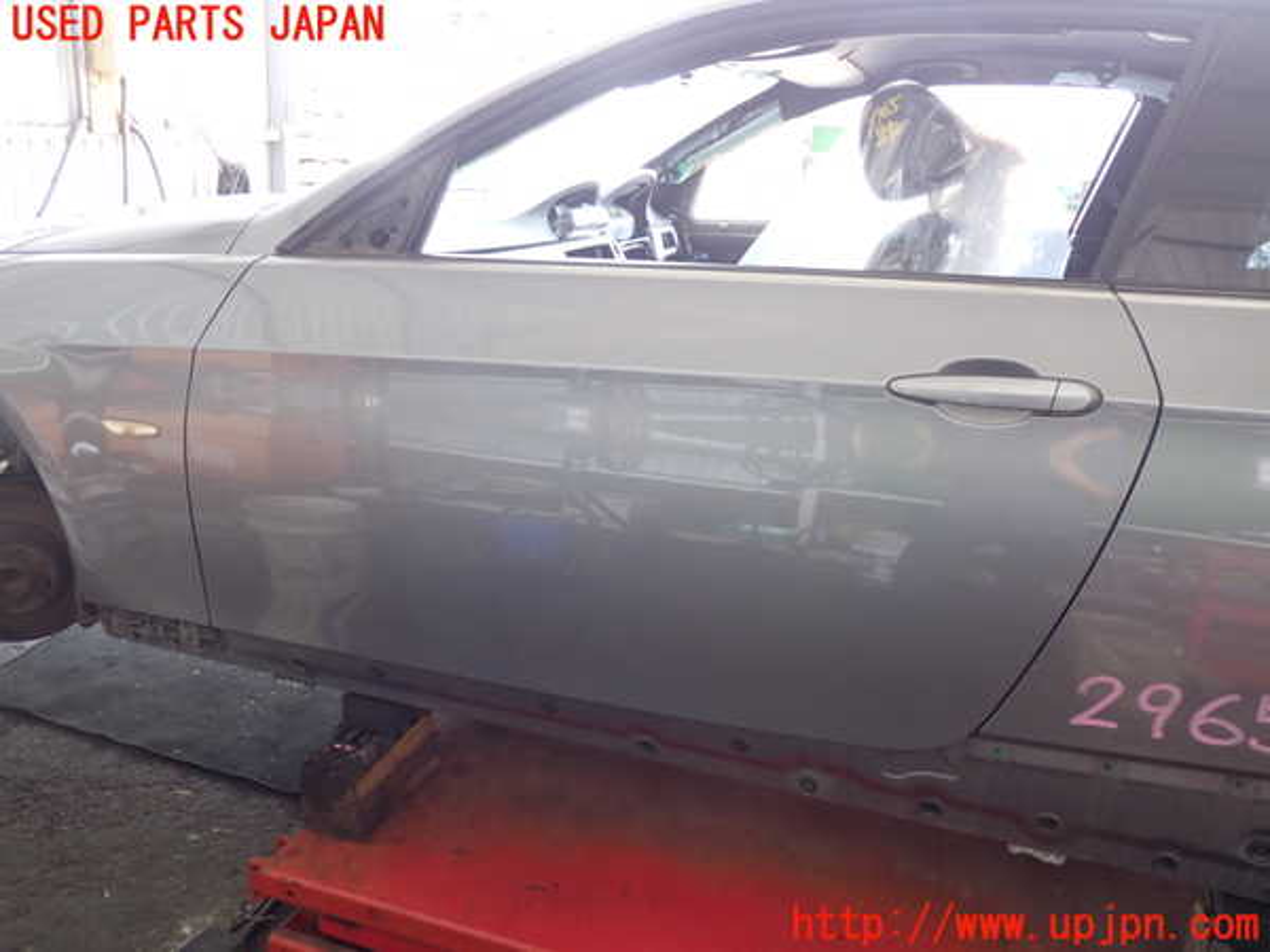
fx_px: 1101
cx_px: 635
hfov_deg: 60.0
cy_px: 476
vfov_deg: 46.8
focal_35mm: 30
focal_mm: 5.4
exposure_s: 1/40
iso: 200
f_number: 2.3
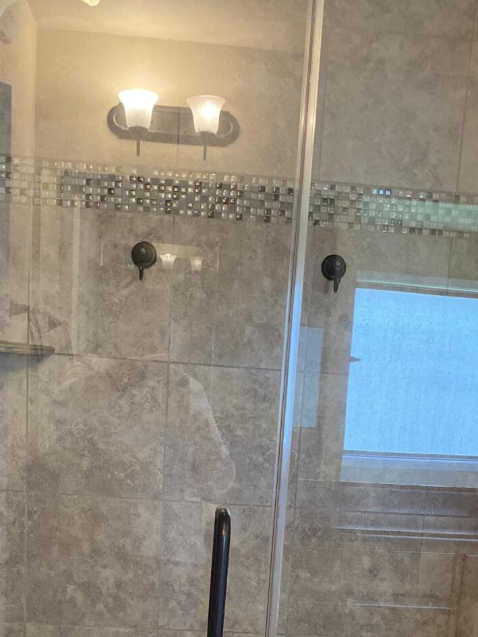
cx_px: 264
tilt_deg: -11.0
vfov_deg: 32.6
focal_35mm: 55
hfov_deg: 26.6
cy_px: 608
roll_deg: -3.6
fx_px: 1012
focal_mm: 4.25
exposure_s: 1/60
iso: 400
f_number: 1.8
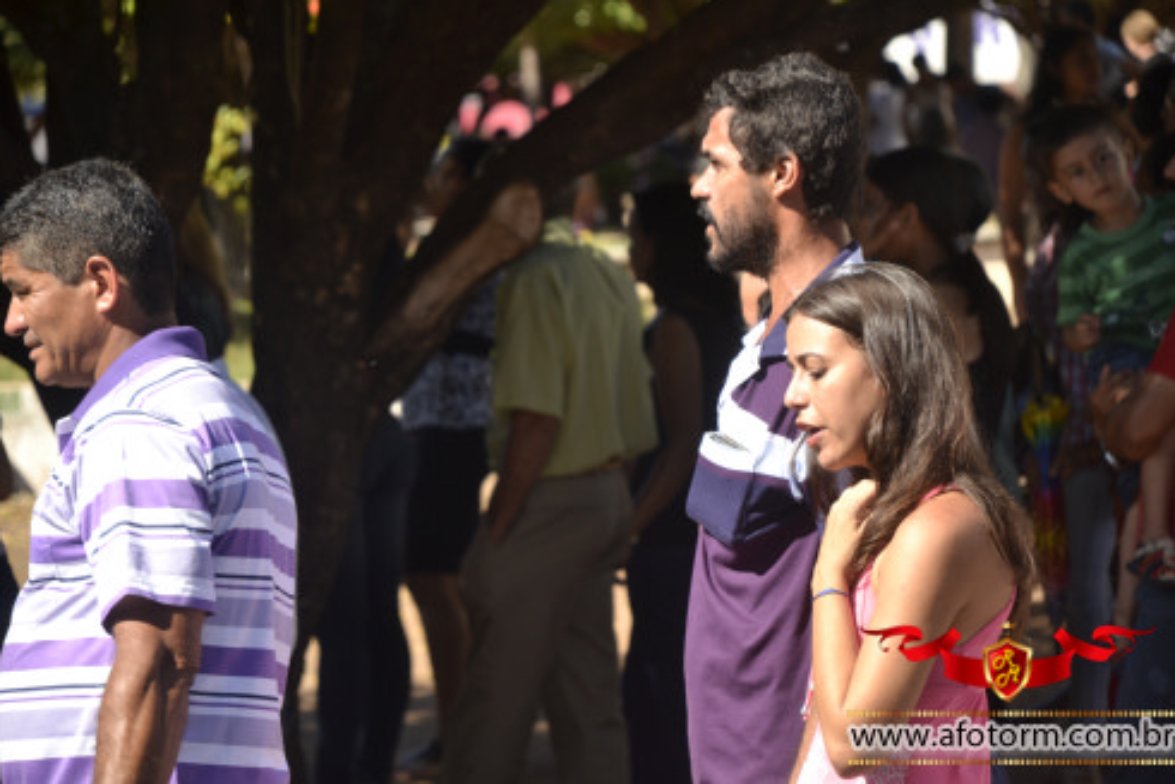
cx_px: 597
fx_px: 6742
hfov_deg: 10.0
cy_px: 387
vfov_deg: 6.7
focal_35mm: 207
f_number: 6.3
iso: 100
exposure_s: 1/200
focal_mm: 135
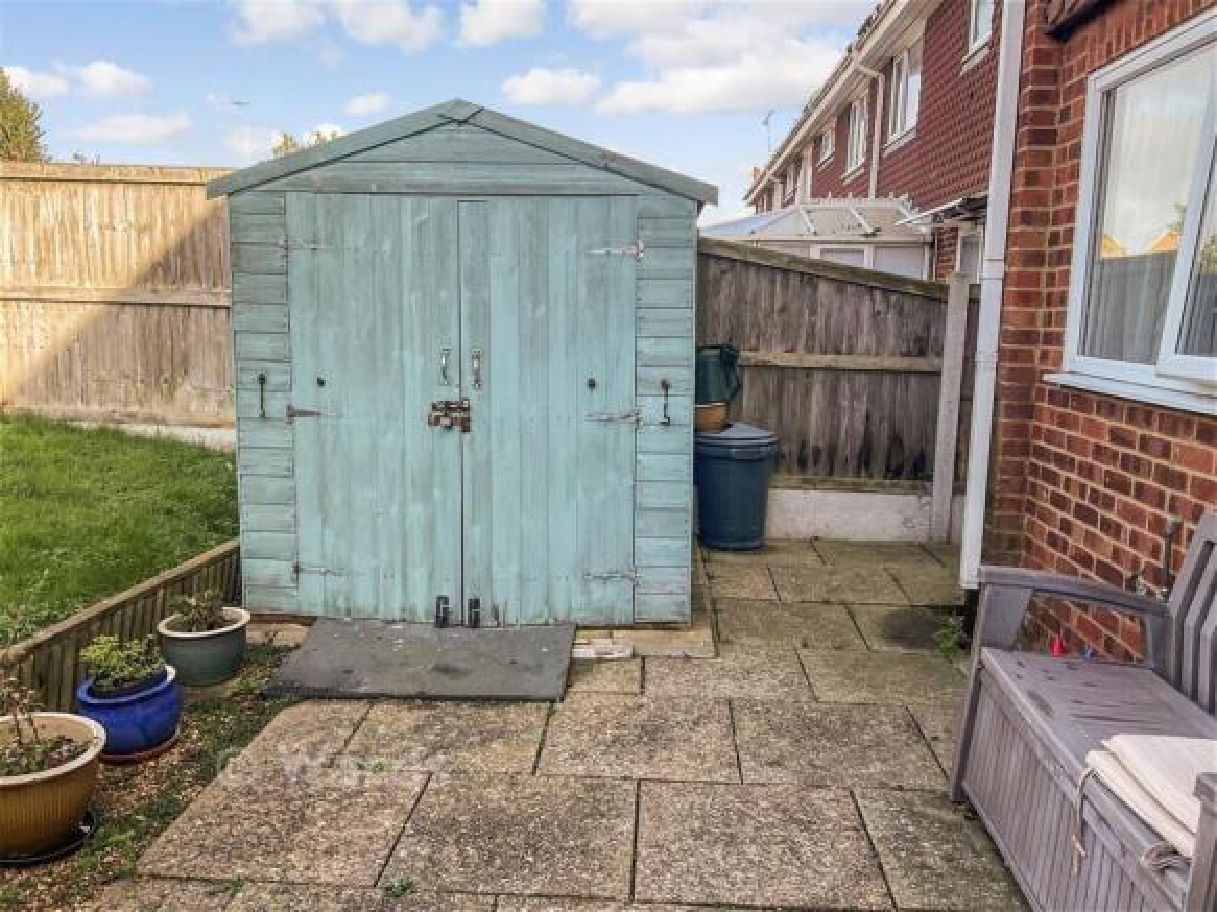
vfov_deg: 48.2
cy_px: 456
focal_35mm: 29
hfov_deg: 61.7
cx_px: 608
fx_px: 1019
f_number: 1.8
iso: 16
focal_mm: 3
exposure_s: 1/190
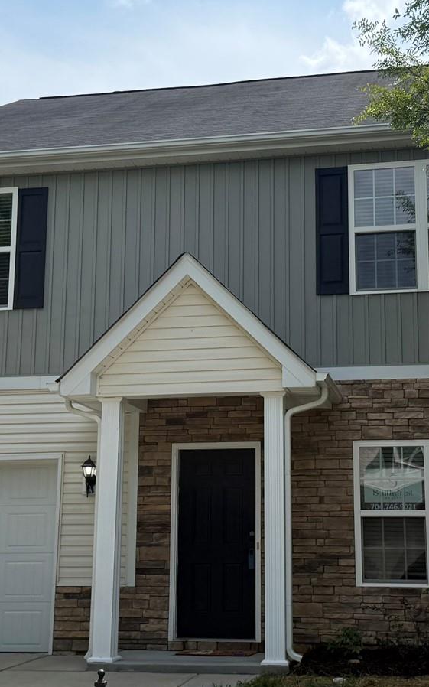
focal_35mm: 58
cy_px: 330
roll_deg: -0.3
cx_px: 244
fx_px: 1085
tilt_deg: +13.1
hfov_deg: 22.3
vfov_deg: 35.1
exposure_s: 1/6711
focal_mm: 6.76
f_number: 1.78
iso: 100
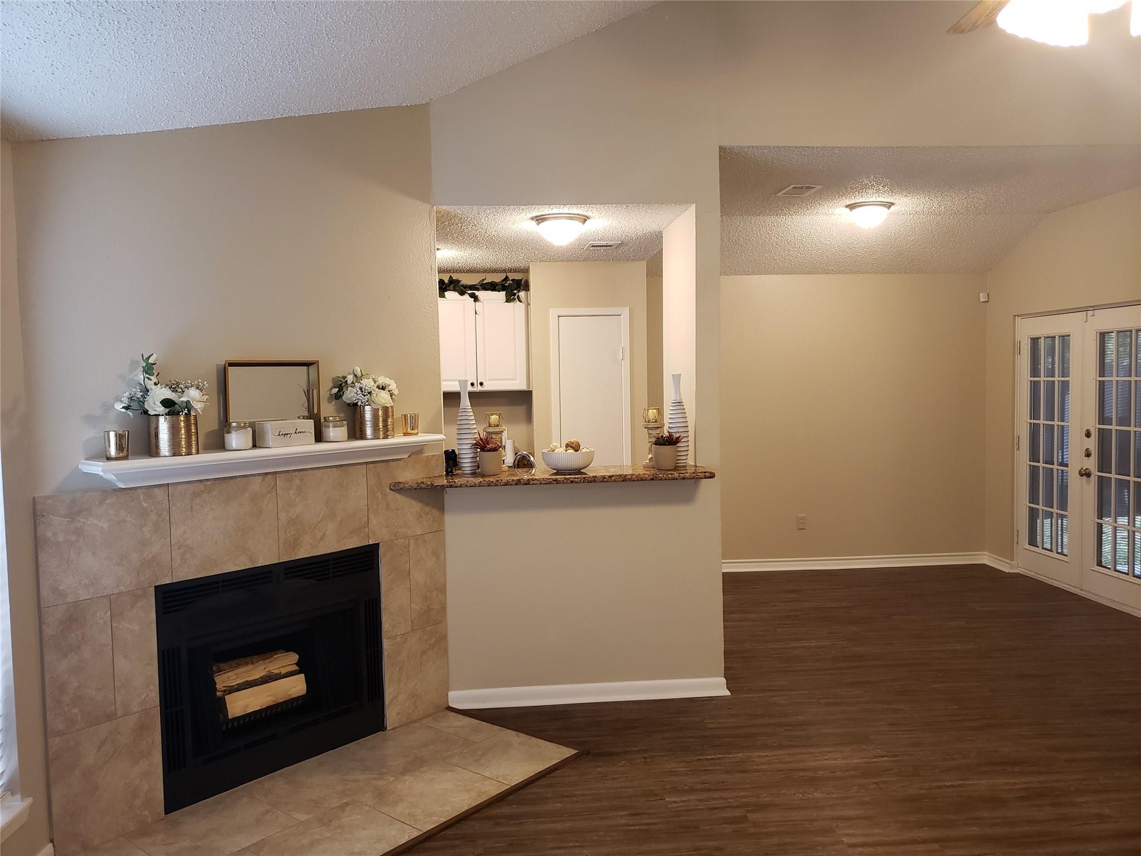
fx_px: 857
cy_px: 428
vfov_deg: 53.1
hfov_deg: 67.3
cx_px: 570
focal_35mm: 26
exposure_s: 1/60
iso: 250
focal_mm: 4.3
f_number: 1.5
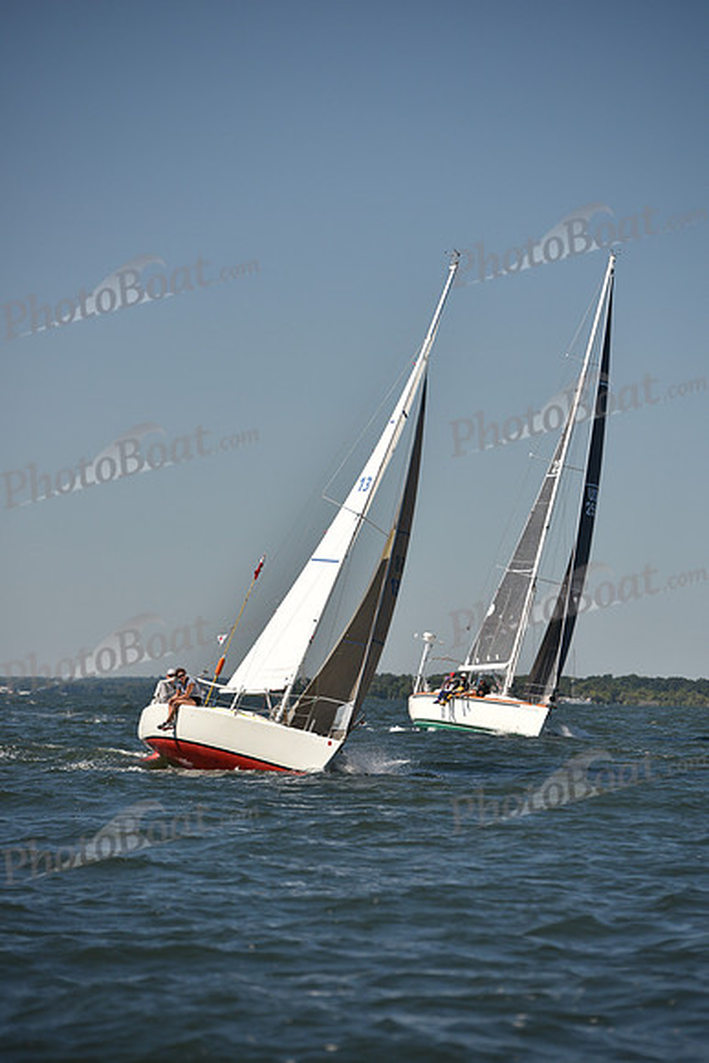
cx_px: 354
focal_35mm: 155
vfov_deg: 13.2
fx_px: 4576
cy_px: 532
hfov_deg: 8.9
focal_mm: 155
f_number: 4.5
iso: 250
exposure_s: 1/1250
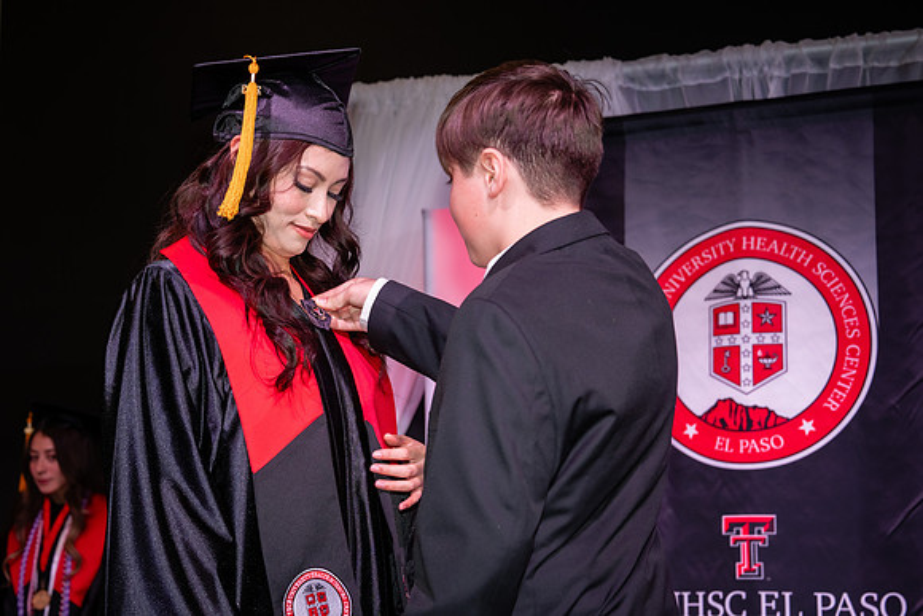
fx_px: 2107
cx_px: 420
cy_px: 303
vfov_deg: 16.6
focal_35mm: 82
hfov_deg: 24.7
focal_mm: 70
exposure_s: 1/160
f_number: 5.6
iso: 800
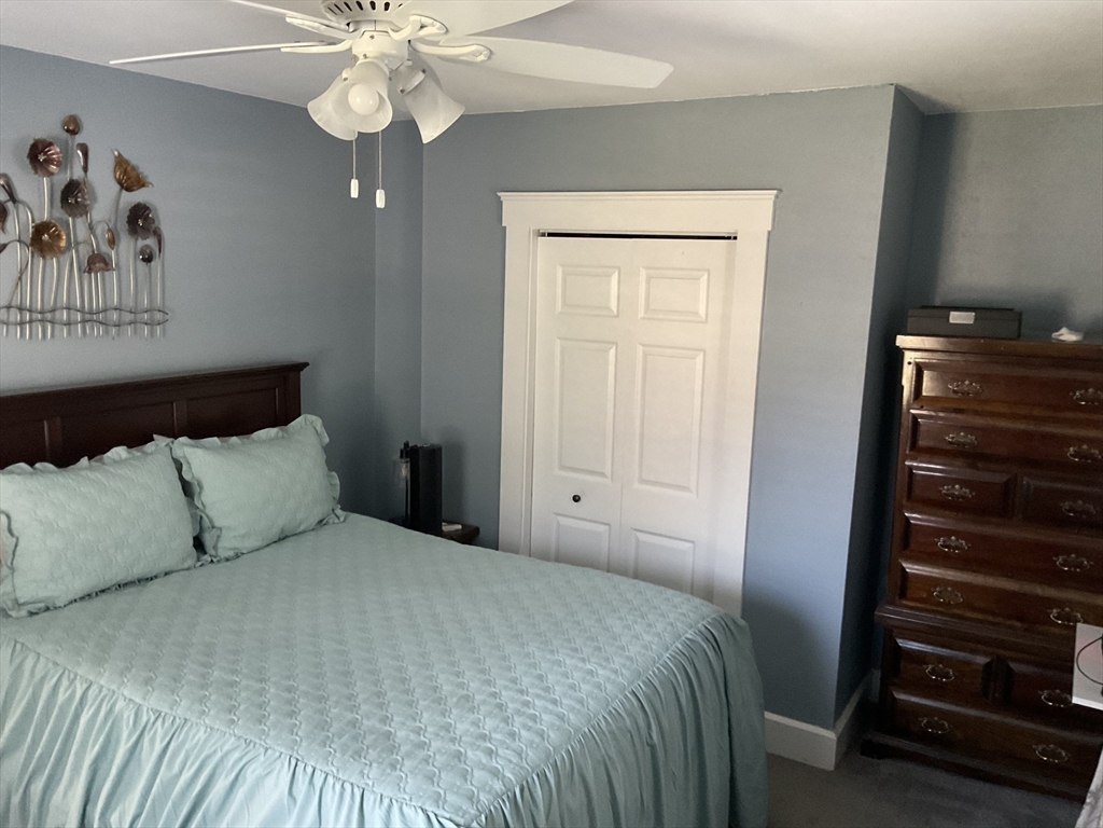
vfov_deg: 48.2
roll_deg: -2.2
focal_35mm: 29
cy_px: 414
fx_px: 924
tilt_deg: -10.6
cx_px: 552
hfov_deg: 61.7
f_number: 1.8
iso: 320
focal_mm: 3
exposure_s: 1/52
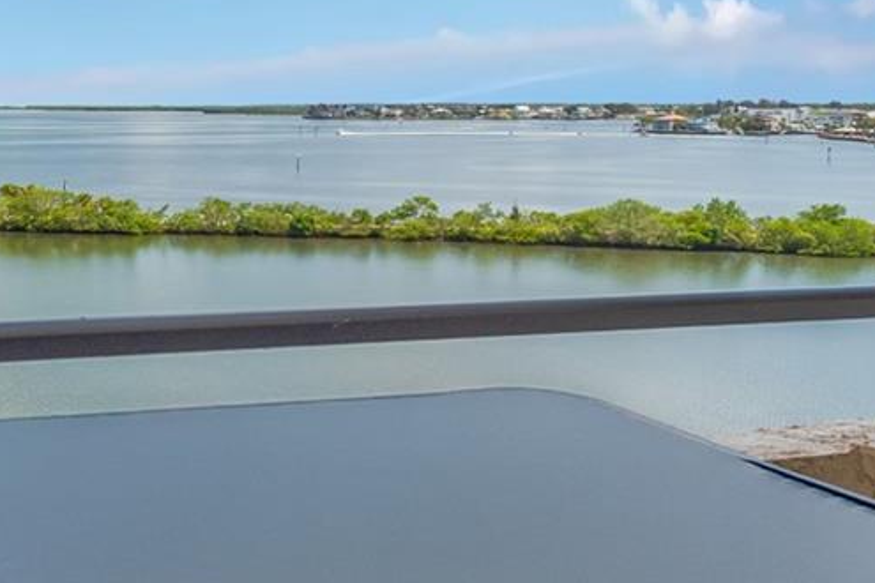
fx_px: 1337
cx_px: 108
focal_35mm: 55
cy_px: 98
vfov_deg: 24.1
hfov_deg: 34.5
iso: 400
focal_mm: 17
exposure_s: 1/1250
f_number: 6.3
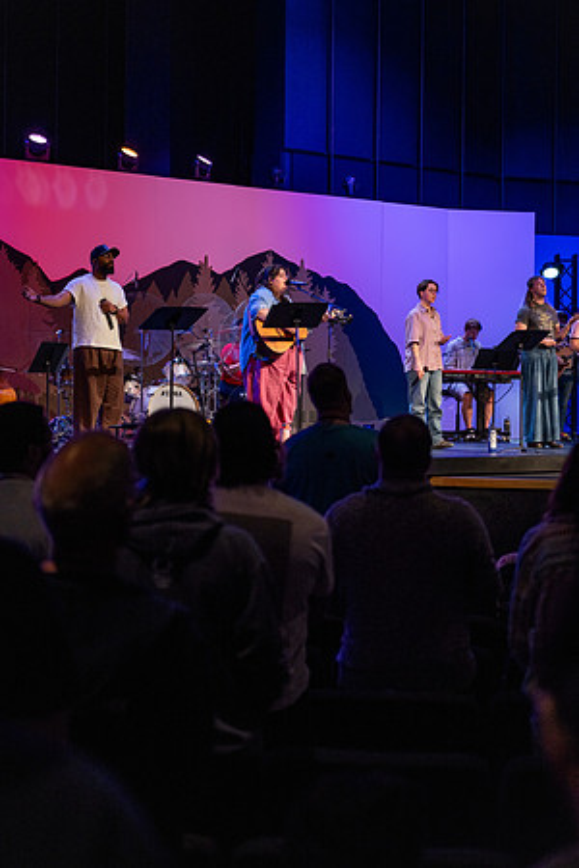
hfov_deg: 18.2
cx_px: 290
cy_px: 434
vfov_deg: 27.0
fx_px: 1809
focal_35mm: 75
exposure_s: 1/75
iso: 500
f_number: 2.8
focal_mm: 50
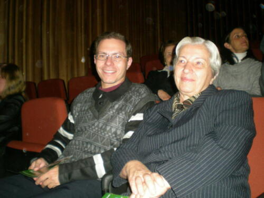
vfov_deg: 37.7
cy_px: 99
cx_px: 132
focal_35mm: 38
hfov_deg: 49.0
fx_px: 290
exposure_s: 1/60
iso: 153
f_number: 3.1
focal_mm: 6.3
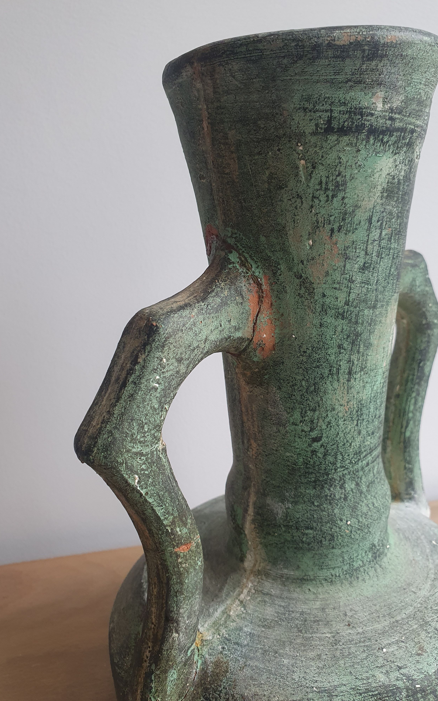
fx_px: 535
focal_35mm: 28
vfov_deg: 66.5
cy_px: 352
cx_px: 229
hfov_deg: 44.5
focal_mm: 4.32
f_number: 2.4
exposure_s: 1/100
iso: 160
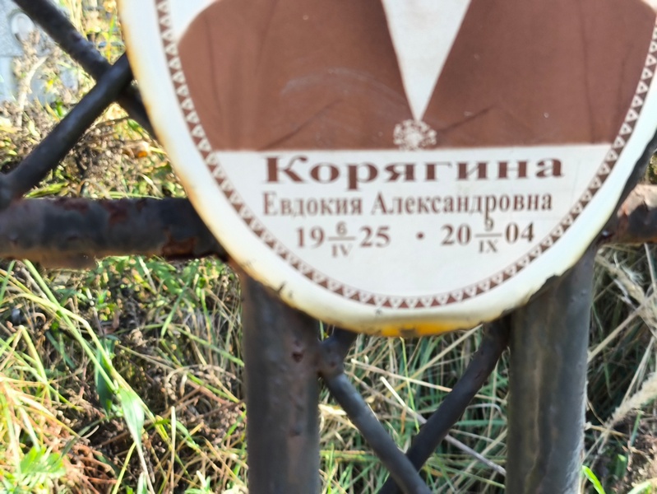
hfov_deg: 38.2
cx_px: 328
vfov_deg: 29.1
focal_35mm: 50
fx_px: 949
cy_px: 247
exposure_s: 1/144
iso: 50
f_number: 1.7
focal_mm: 4.71
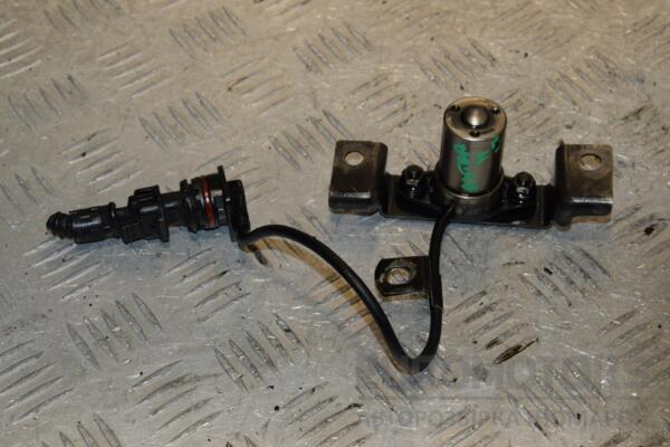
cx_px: 335
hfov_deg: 21.9
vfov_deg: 14.7
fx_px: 1731
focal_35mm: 93
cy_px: 224
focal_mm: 62
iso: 800
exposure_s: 1/200
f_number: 10
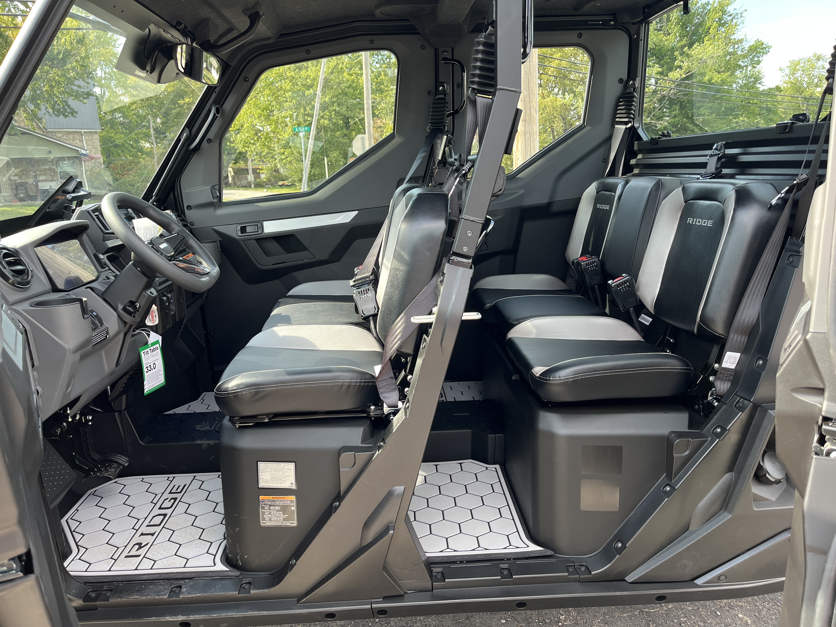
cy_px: 314
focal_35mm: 26
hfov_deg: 67.3
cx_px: 418
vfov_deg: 53.1
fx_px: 628
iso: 40
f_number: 1.6
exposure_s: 1/169
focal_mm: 5.1
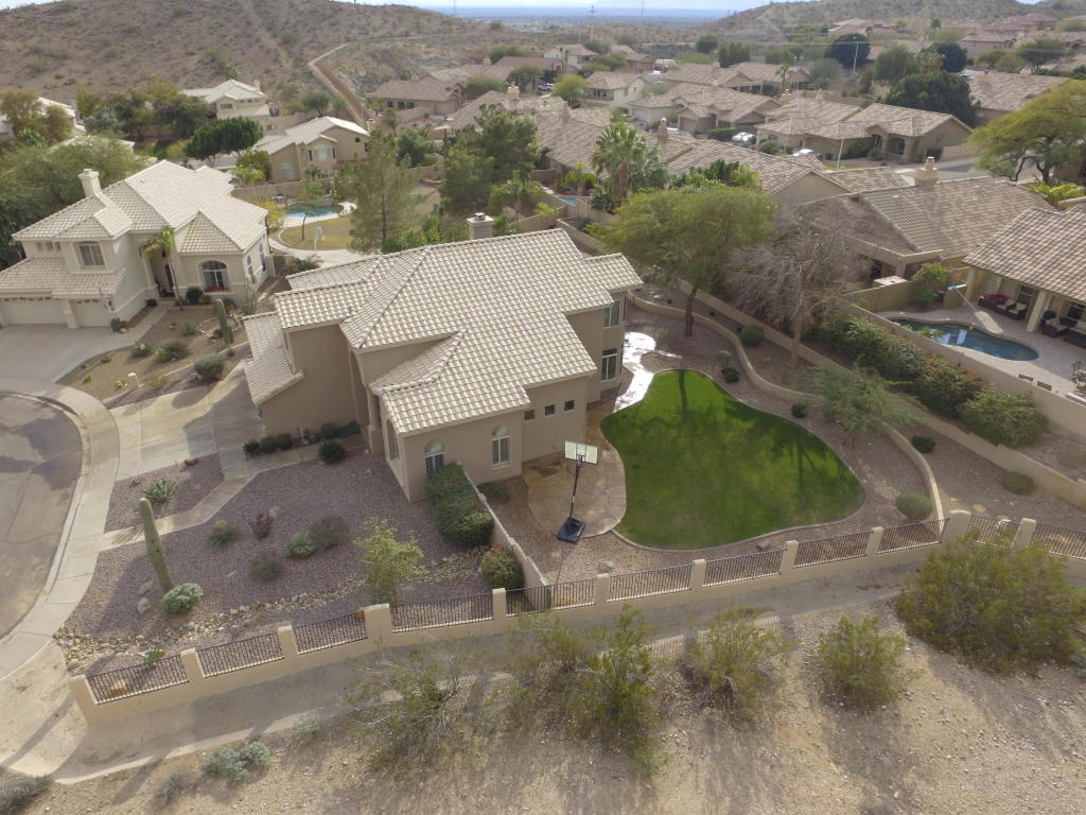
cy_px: 408
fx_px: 627
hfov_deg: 81.7
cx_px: 543
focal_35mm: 20
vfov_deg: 66.0
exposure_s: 1/866
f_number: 2.8
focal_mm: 3.61
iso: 100
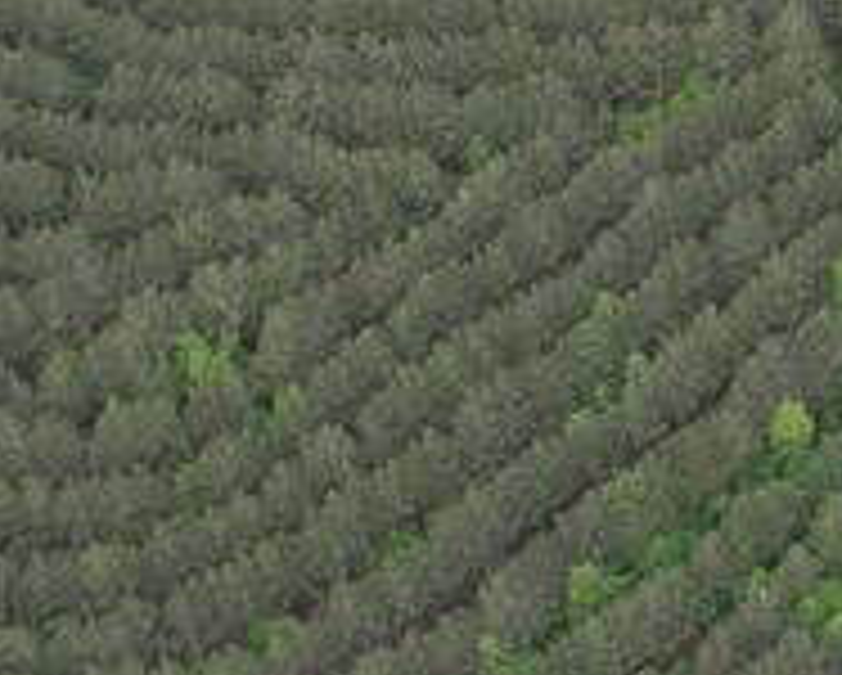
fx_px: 3517
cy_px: -214
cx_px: 1256
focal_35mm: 141
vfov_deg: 10.7
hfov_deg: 12.9
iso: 100
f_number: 2.8
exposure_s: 1/640
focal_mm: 8.4
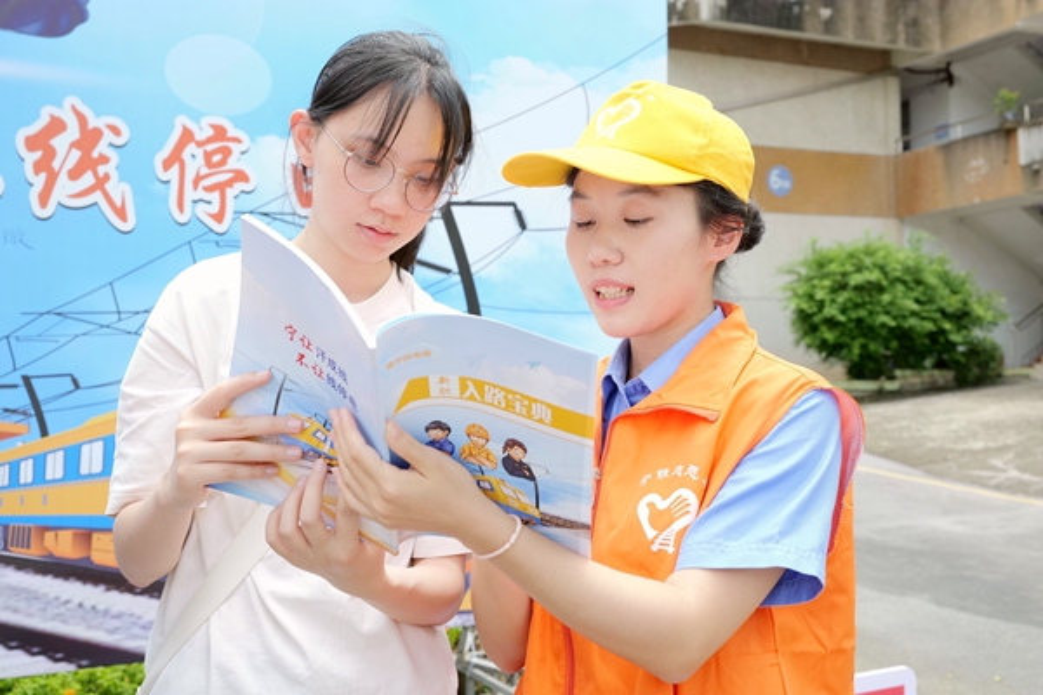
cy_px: 348
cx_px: 522
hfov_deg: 51.9
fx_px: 1072
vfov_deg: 35.9
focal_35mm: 37
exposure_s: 1/160
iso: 160
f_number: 6.3
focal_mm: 37
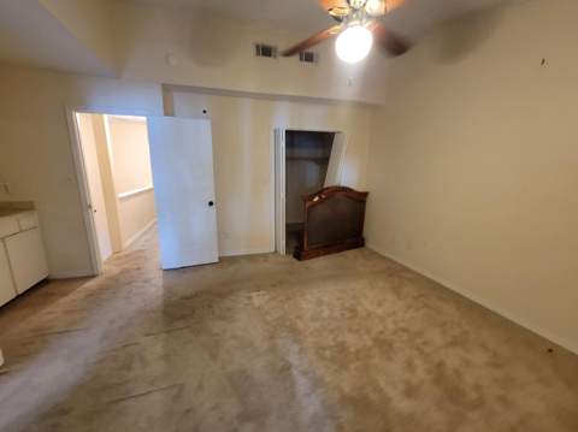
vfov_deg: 89.8
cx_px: 289
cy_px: 216
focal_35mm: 13
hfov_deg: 106.2
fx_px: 217
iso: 500
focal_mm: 2.2
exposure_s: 1/30
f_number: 2.2
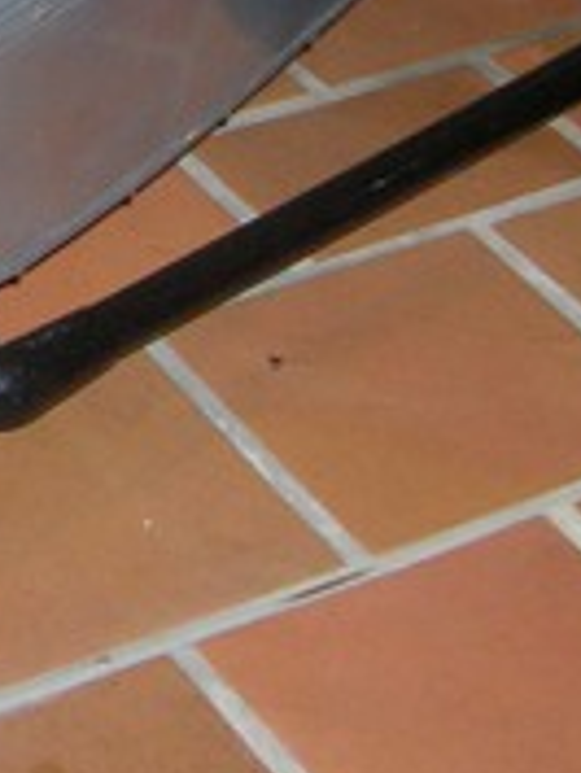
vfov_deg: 14.1
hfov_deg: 10.6
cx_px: -269
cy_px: -138
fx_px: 3040
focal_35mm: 136
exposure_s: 1/60.1
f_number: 2.9
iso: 146
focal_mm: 5.7
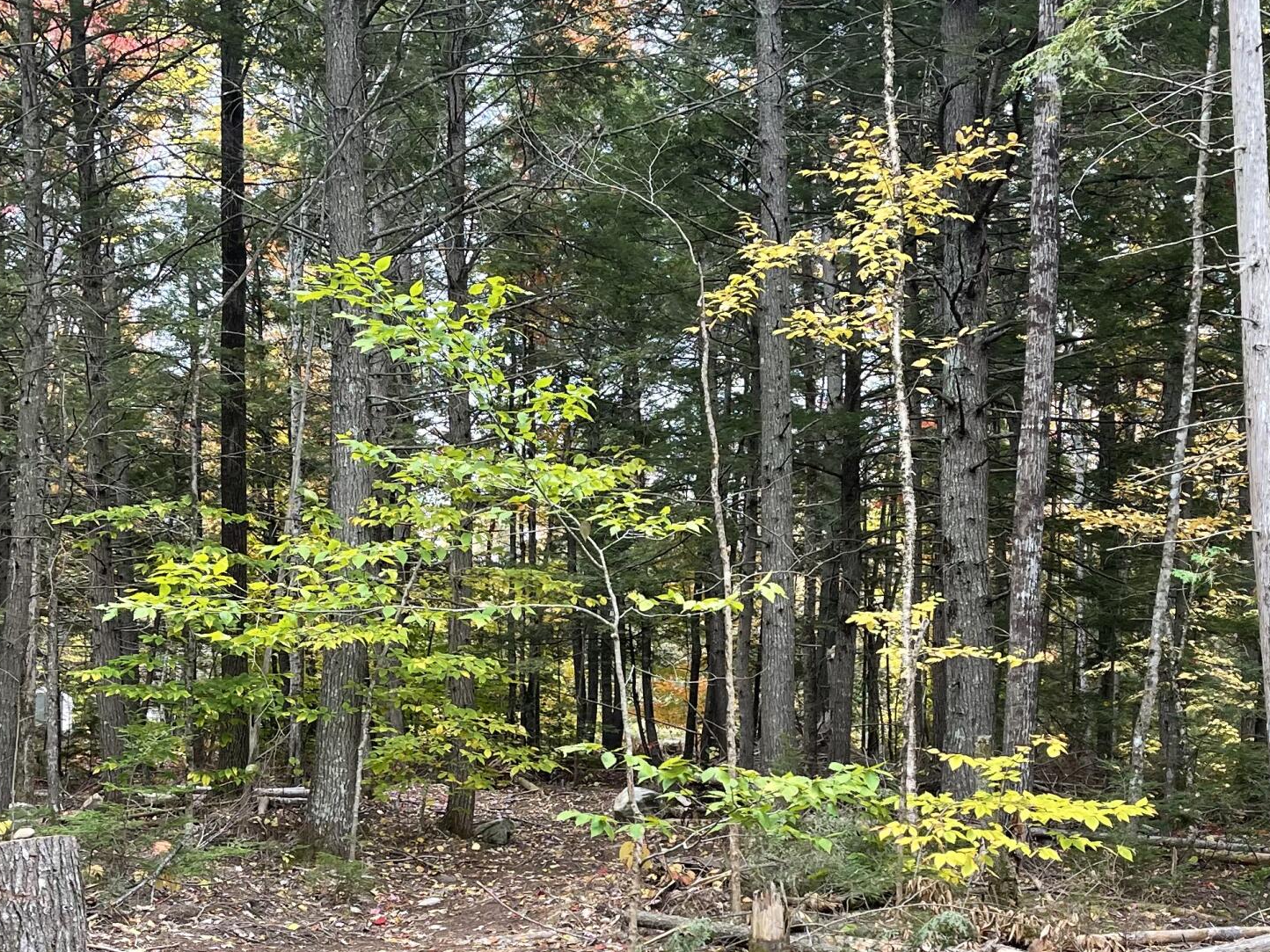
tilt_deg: +0.3
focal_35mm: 54
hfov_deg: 35.5
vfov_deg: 26.5
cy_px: 757
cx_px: 702
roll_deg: +0.4
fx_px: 1981
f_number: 1.6
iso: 64
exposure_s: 1/121
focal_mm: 5.1
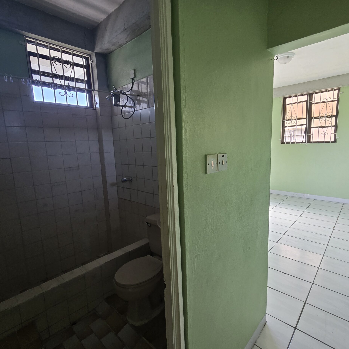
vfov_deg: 87.4
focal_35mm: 16
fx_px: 183
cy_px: 176
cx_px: 184
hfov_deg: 87.3
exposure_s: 1/60
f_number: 2.2
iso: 125
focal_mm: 2.2
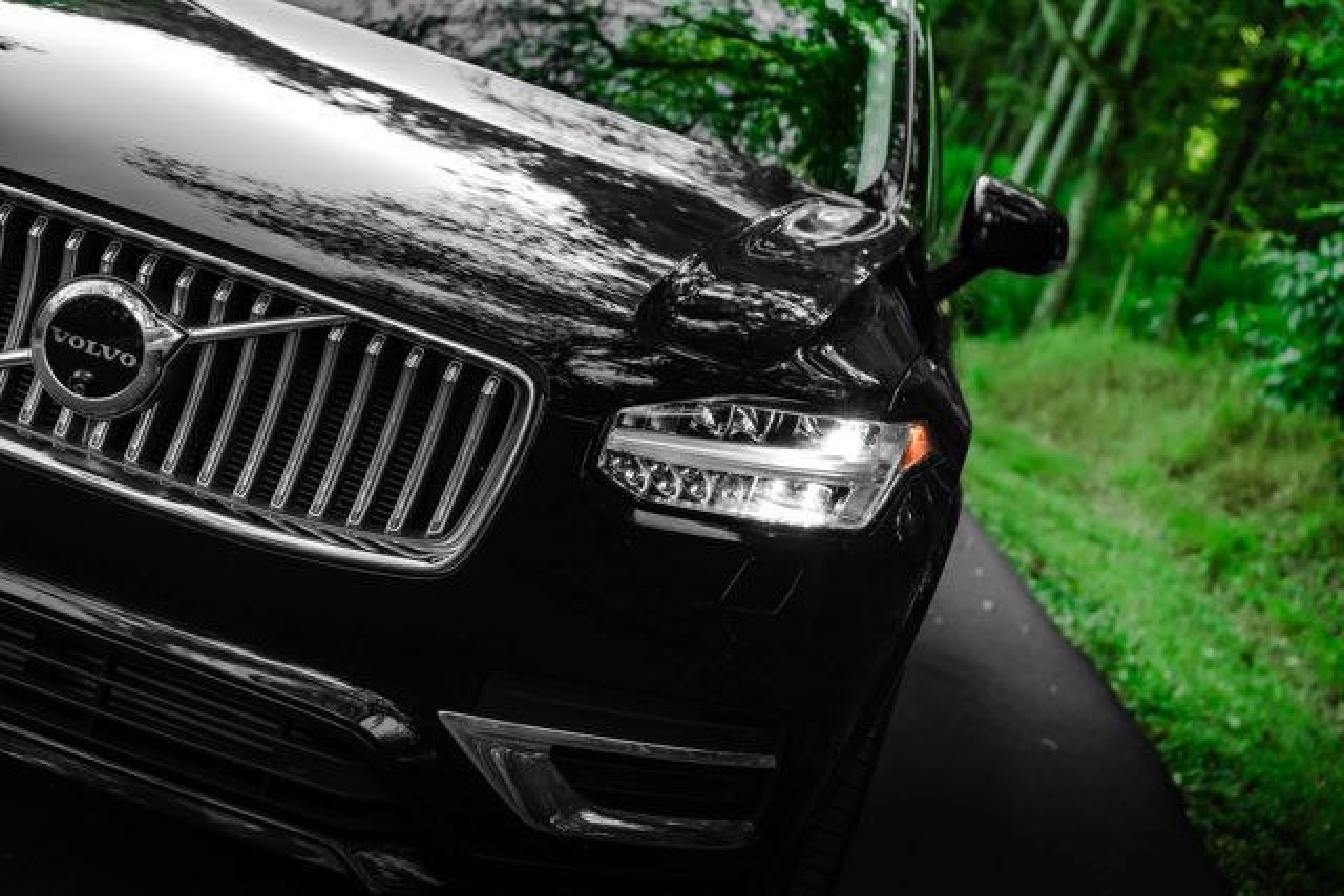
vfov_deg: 26.0
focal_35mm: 52
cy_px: 448
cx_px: 672
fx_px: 1942
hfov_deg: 38.2
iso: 500
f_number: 4.5
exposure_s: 1/320
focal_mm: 52
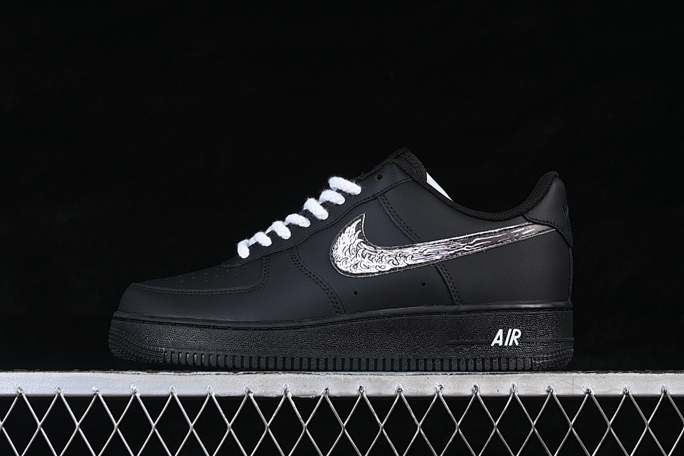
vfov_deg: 18.2
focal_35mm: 75
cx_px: 342
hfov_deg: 27.0
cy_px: 228
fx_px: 1425
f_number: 6.3
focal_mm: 50
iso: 160
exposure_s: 1/60
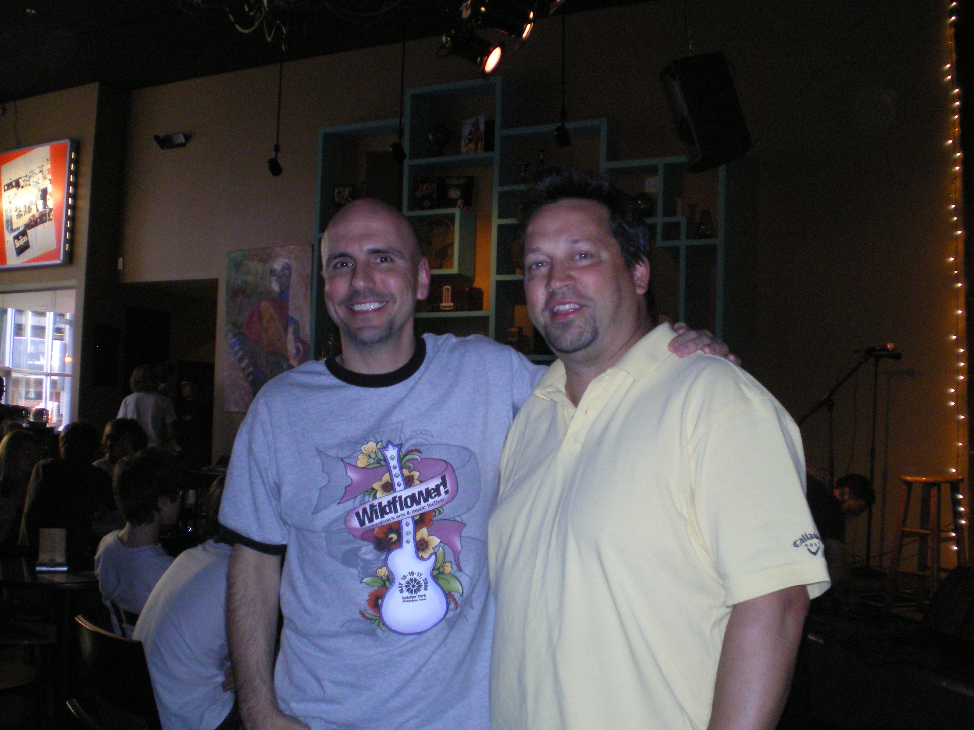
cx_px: 487
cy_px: 365
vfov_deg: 37.7
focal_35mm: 38
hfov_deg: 49.0
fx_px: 1069
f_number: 3.1
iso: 400
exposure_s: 1/30
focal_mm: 6.3
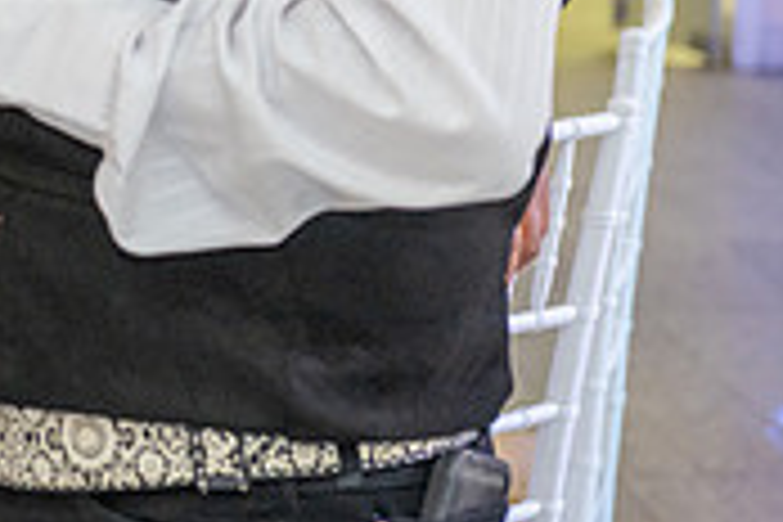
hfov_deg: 10.9
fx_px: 4067
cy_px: -106
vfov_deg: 7.3
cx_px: 4
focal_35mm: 187
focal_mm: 56
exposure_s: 1/160
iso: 800
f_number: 3.5
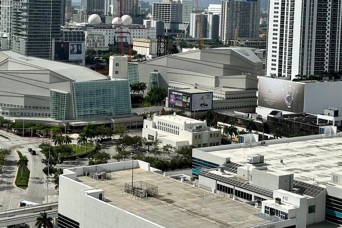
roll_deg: -2.3
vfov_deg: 17.5
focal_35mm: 77
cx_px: 108
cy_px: 32
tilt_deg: -3.9
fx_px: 732
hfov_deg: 26.1
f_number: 1.78
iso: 64
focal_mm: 6.86
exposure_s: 1/8929
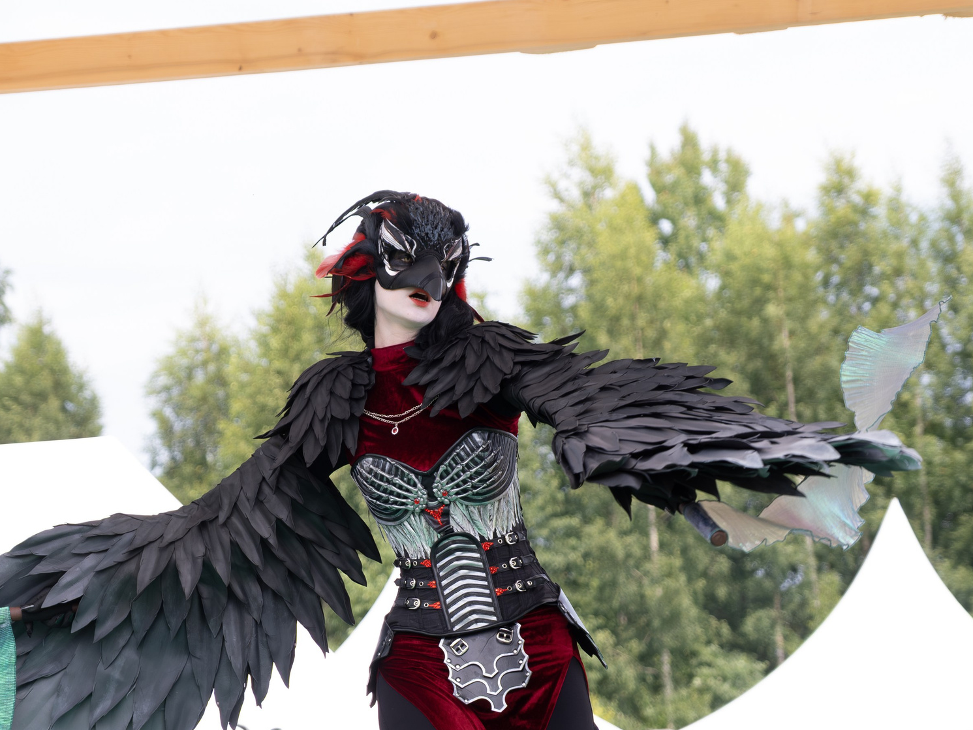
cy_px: 459
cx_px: 394
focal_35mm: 137
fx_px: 3851
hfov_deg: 14.4
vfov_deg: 10.8
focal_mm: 55
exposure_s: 1/1000
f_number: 3.6
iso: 250
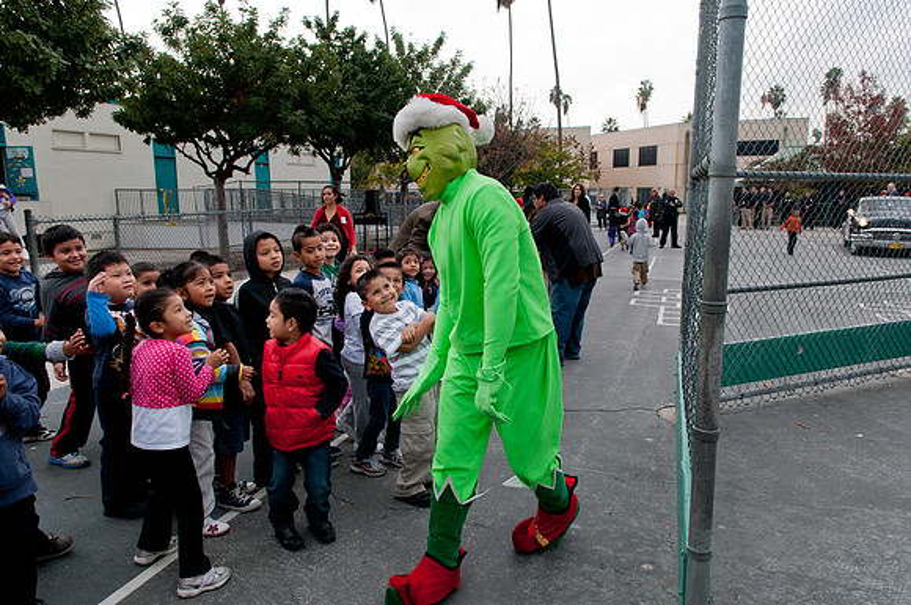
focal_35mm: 26
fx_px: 644
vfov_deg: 50.3
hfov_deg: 70.5
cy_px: 302
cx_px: 456
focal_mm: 17
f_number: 5
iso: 400
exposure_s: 1/500
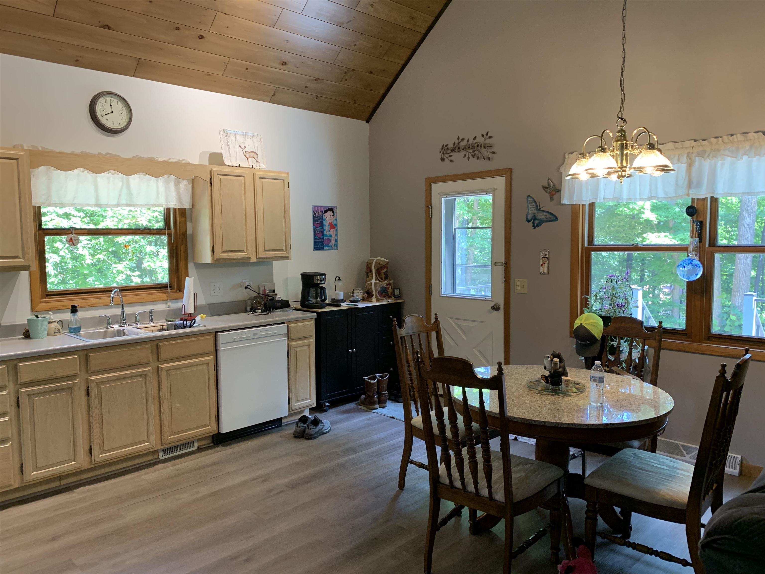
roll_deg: +0.2
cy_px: 287
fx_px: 575
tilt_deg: -6.4
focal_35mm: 26
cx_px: 382
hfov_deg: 67.3
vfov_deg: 53.1
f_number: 1.8
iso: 125
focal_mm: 4.25
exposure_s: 1/60
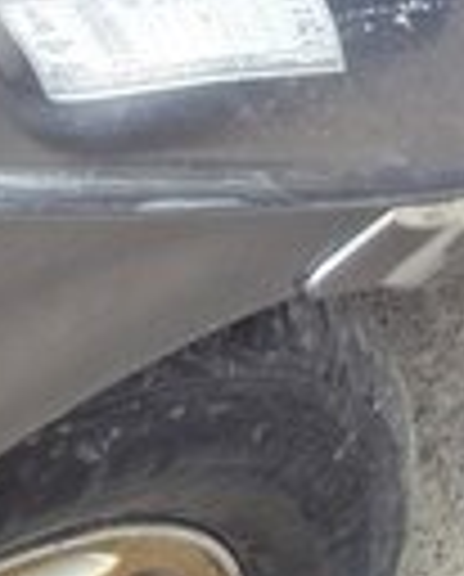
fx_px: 2258
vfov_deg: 13.1
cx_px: 590
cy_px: -477
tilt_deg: -46.5
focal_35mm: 132
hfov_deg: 11.5
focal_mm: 4.28
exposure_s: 1/252
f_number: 2.4
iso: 50
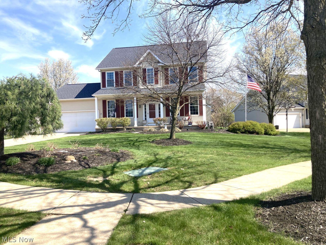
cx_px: 163
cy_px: 122
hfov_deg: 63.4
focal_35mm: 28
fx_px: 264
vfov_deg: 49.7
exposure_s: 1/1499
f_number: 1.8
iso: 20
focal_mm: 3.99
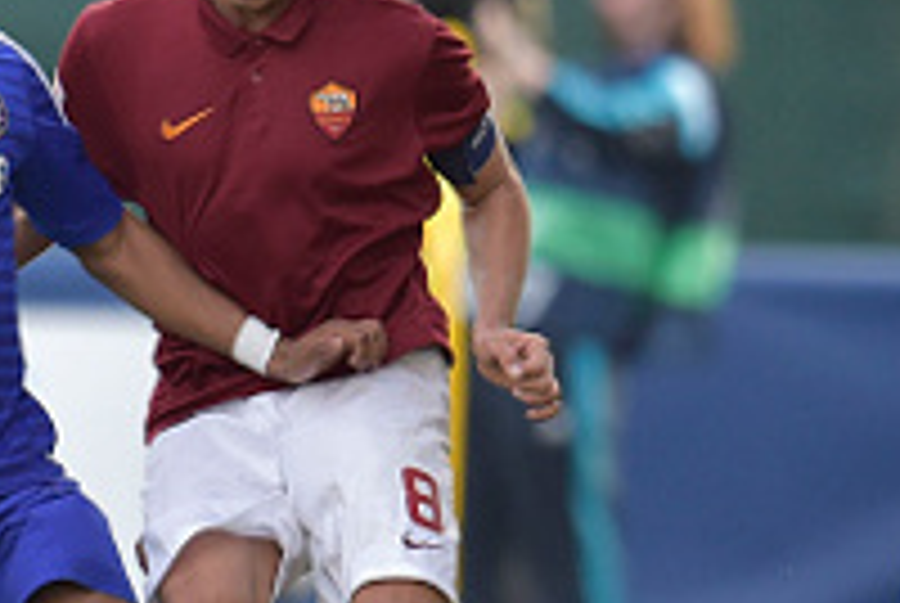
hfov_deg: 1.5
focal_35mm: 1397
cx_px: 126
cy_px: 376
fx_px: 34976
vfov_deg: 1.0
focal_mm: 500
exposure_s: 1/1250
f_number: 4.5
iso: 1250
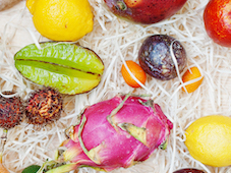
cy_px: 119
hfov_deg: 18.3
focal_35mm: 106
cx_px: 39
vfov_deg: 13.9
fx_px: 707
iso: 200
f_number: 3.2
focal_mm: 50
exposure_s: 1/100
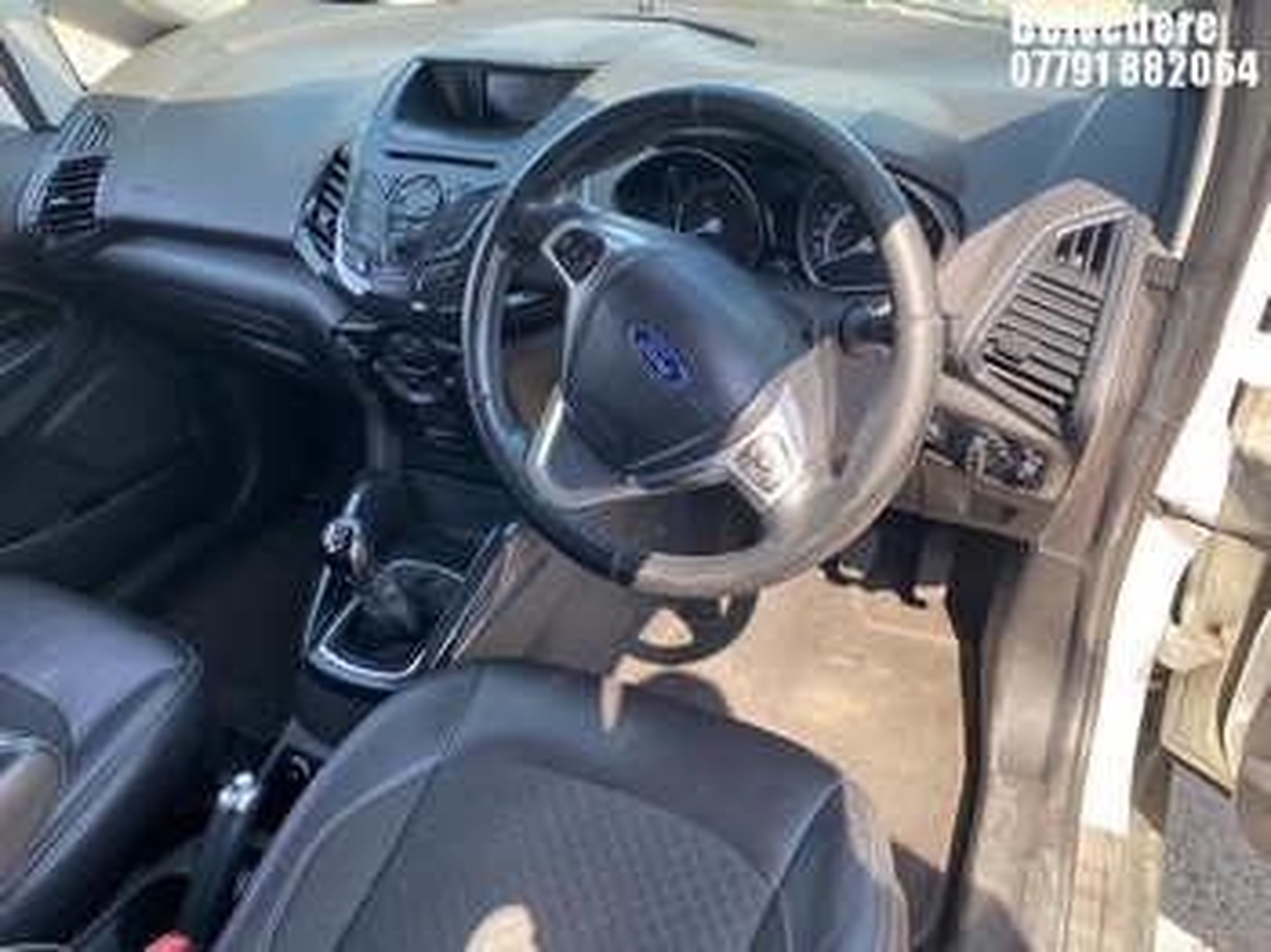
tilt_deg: -35.7
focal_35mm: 26
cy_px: 476
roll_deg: +2.2
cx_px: 636
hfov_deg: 67.3
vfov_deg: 53.0
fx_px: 954
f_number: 1.8
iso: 32
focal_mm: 4.25
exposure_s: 1/195
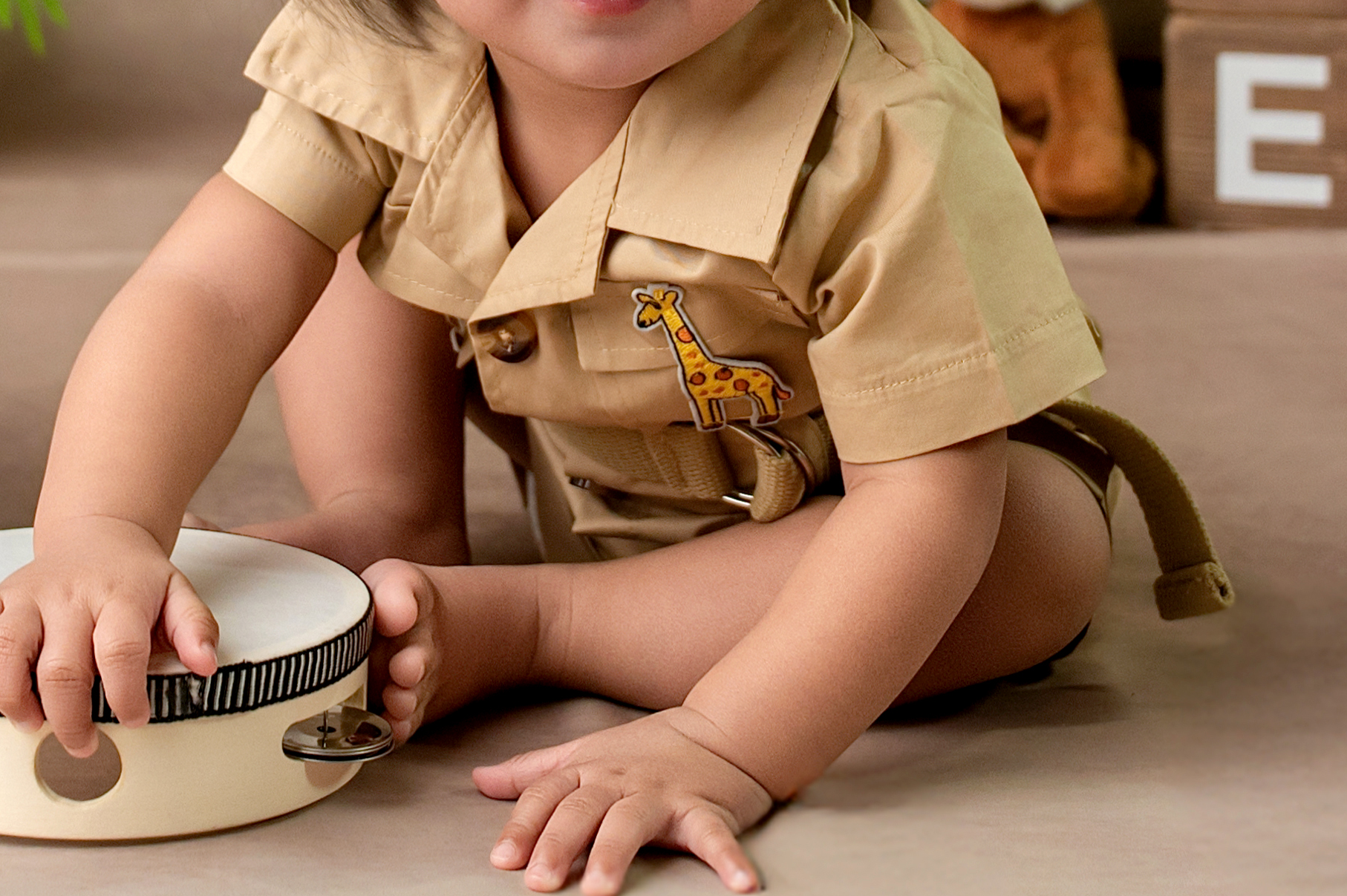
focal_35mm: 110
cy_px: -240
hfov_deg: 18.6
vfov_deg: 12.1
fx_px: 4113
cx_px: 506
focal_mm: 33
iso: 800
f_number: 3.5
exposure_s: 1/250
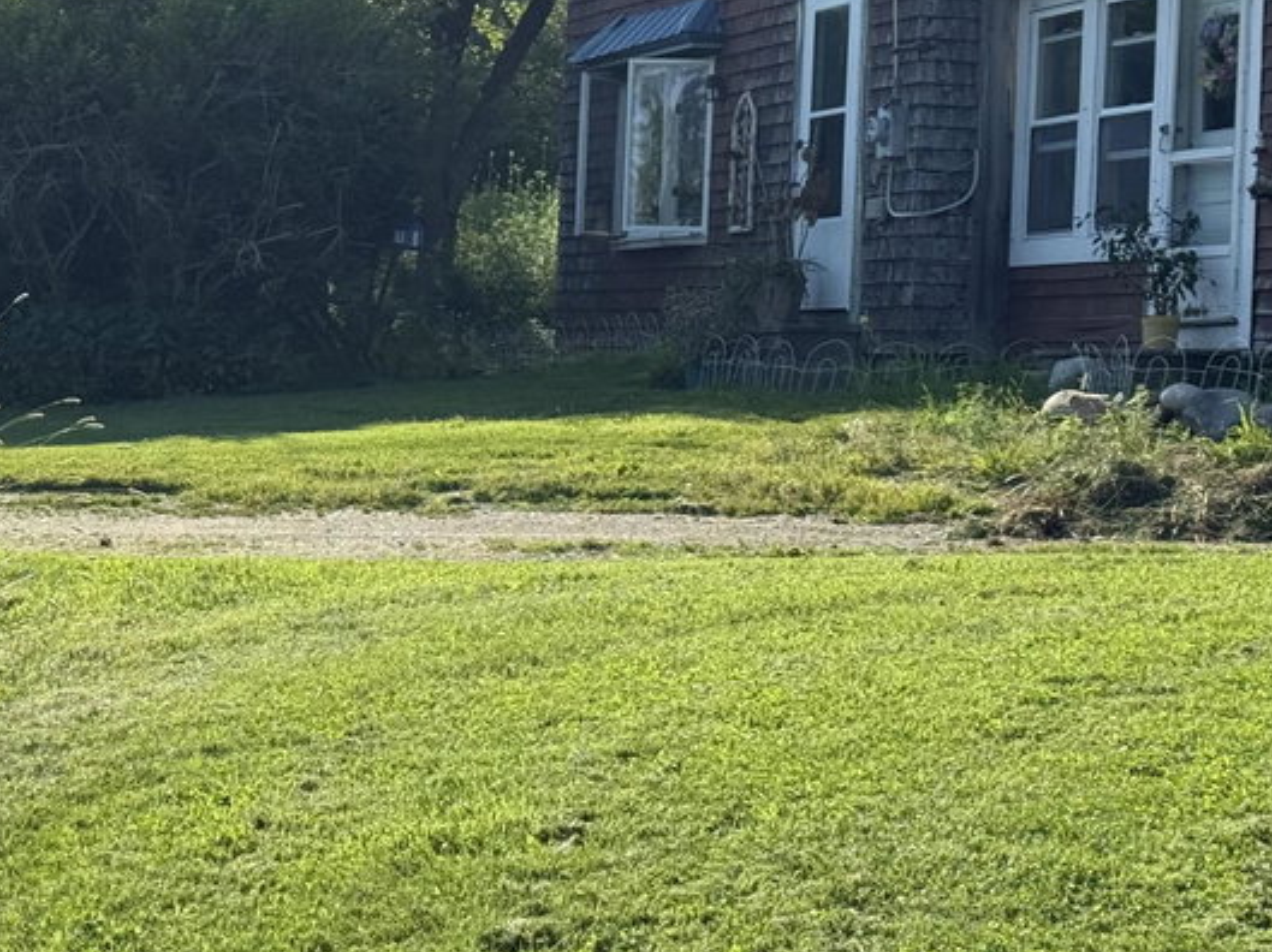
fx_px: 3415
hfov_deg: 20.8
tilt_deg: +0.7
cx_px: 202
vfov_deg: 15.9
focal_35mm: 93
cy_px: 353
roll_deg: -2.6
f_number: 1.78
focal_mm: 6.76
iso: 100
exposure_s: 1/3096
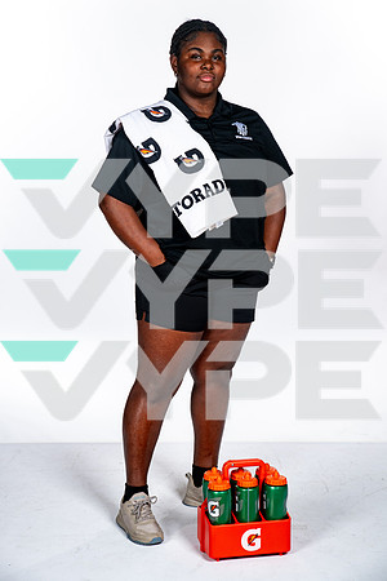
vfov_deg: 28.8
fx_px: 1129
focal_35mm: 70
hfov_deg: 19.5
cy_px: 290
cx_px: 194
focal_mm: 70
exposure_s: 1/320
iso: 250
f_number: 7.1
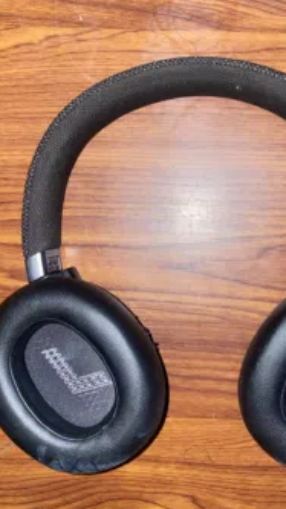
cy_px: 249
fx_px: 459
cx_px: 191
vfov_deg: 58.0
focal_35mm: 34
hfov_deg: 34.3
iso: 40
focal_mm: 4.25
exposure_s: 1/43
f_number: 1.8
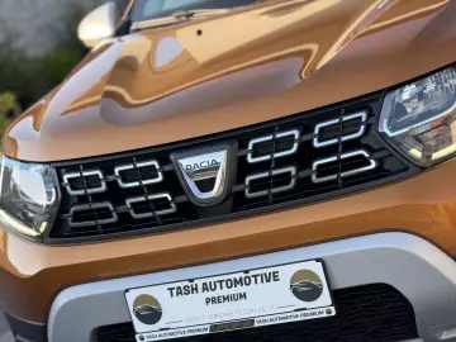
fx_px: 1317
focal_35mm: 100
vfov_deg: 14.8
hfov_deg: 19.6
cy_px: 171
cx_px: 228
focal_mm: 16.89
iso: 40
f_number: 2.8
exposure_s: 1/129
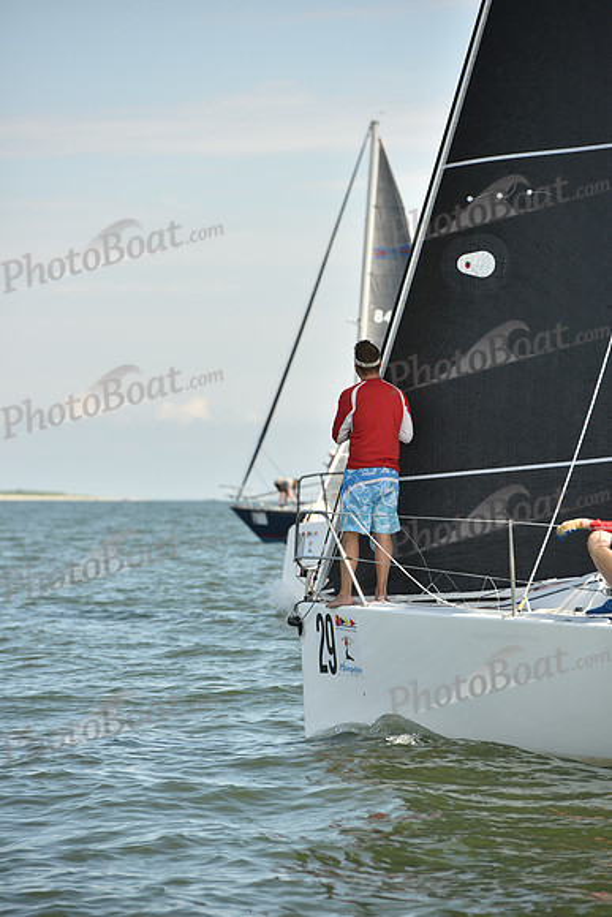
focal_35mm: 200
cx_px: 306
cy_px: 458
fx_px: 5097
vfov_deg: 10.3
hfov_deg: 6.9
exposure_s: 1/1250
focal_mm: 200
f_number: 6.3
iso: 320
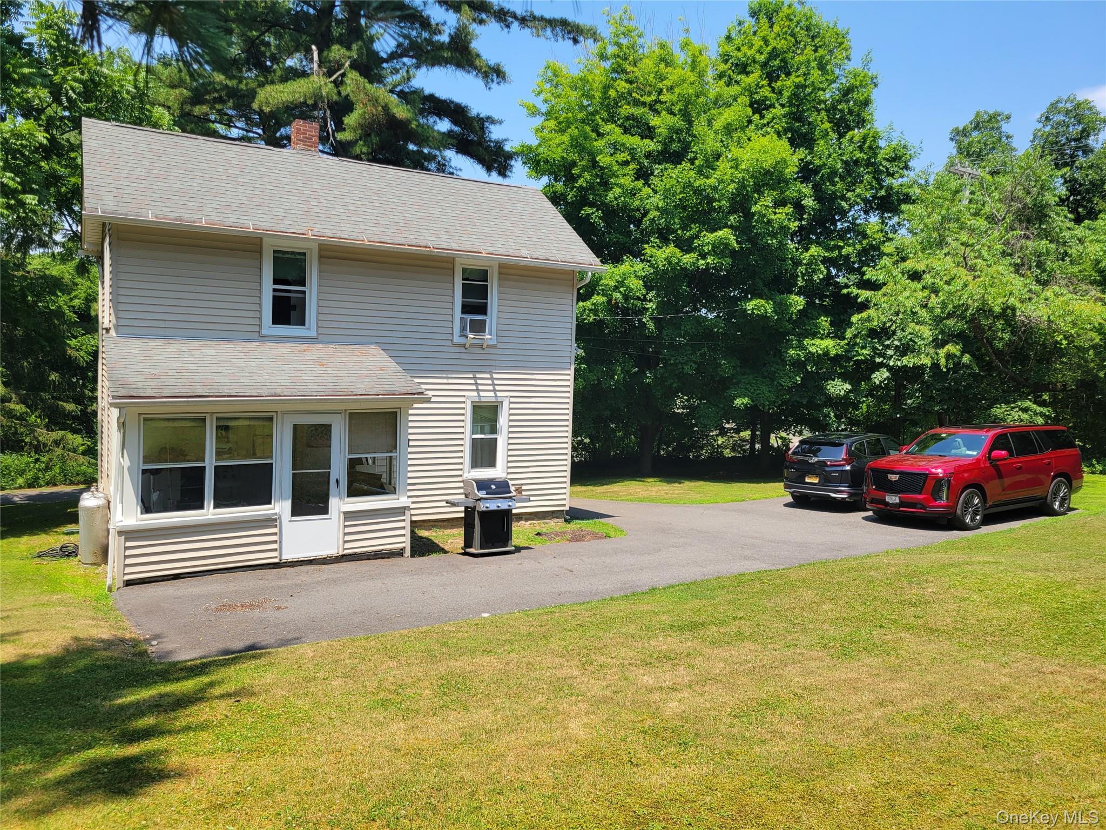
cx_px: 553
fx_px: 831
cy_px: 415
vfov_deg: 53.1
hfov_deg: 67.3
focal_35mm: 26
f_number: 1.8
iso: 40
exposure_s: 1/1265
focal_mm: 5.4
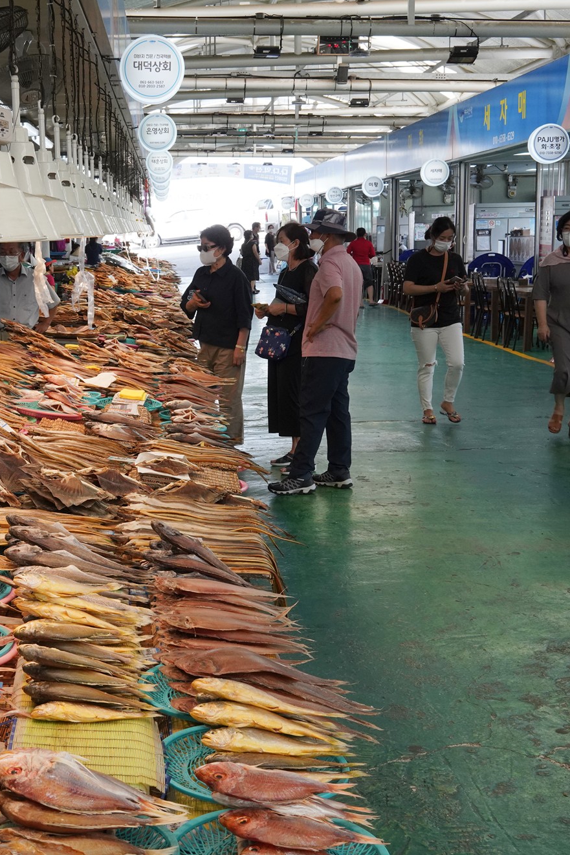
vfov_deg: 37.5
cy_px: 427
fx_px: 1258
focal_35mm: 53
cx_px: 130
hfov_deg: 25.2
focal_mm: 35
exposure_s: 1/125
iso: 1600
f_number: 13
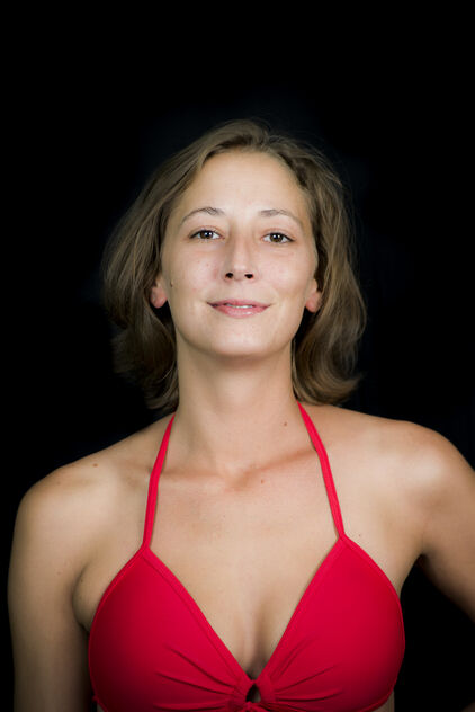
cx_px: 238
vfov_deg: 15.8
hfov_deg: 10.6
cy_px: 356
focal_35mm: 130
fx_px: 2570
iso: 160
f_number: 4.2
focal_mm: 130
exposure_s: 1/160
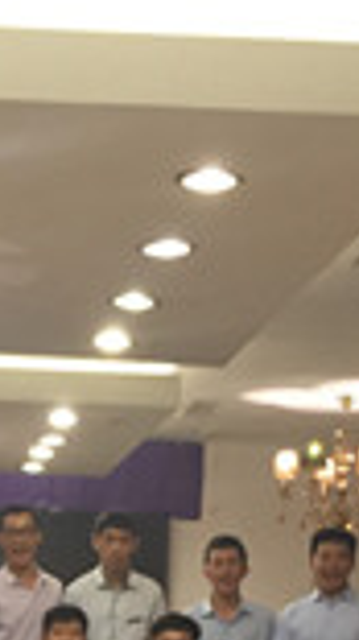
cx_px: -37
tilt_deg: -3.3
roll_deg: -3.3
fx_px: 1729
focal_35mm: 102
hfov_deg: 11.7
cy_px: 725
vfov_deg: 19.9
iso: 250
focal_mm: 4.15
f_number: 2.2
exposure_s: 1/33
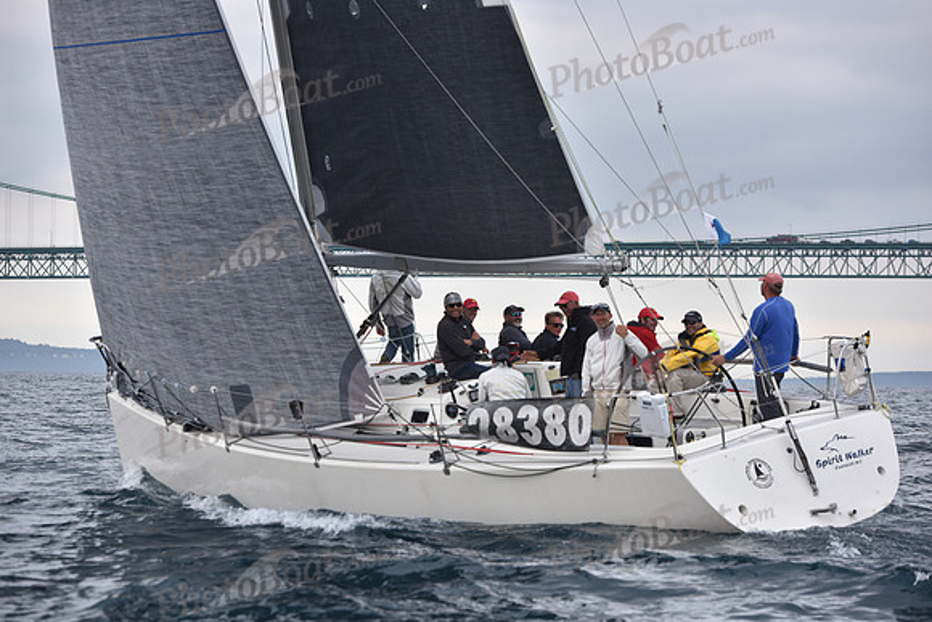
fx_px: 3159
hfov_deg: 16.8
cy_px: 311
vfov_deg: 11.2
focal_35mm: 122
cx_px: 466
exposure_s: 1/800
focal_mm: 122
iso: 400
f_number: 5
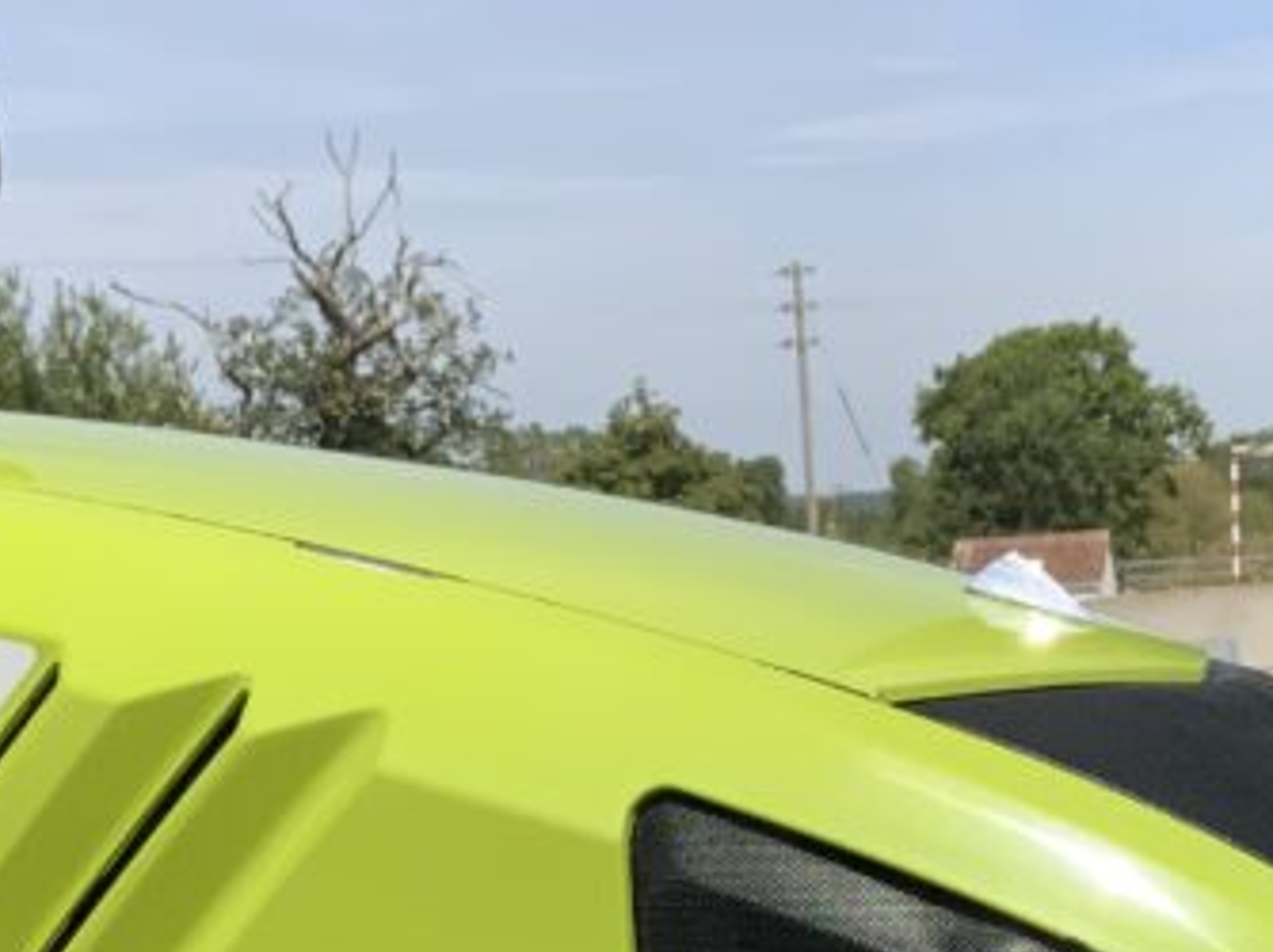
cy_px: 1089
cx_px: 621
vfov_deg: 16.0
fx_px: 3271
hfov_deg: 22.0
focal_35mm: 89
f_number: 1.8
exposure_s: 1/2141
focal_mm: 3
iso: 16
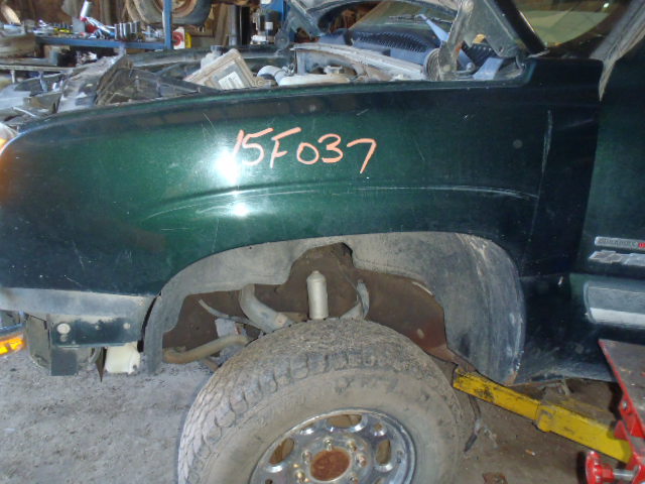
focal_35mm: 28
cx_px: 322
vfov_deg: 49.7
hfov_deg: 63.4
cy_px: 242
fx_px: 522
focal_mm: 5
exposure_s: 1/30
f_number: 3.9
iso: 320
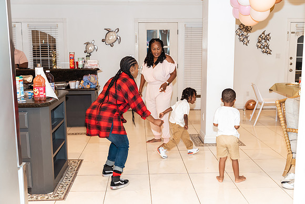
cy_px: 102
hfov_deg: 50.7
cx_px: 152
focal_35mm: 38
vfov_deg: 35.1
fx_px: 322
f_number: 3.2
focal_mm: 38
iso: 1000
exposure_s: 1/160
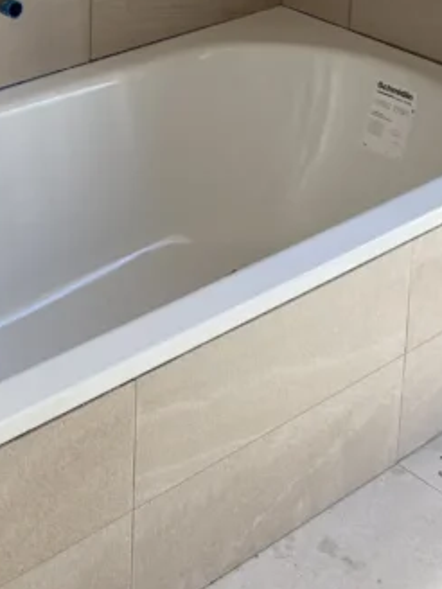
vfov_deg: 23.2
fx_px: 1277
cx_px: 16
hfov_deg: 19.2
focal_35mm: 75
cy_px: -169
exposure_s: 1/121
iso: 160
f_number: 1.8
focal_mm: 6.8
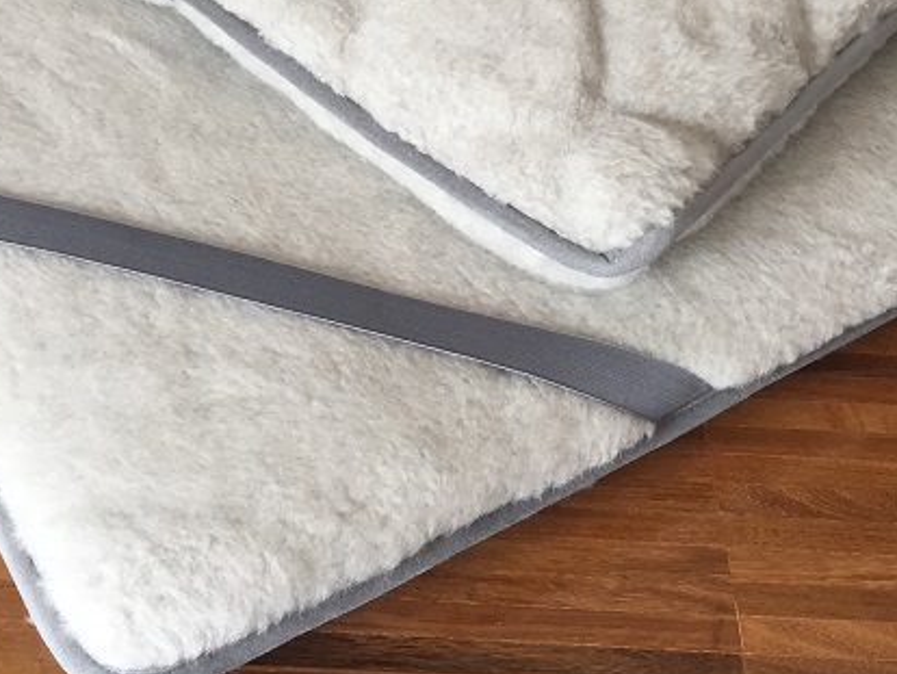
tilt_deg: -37.1
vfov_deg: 25.4
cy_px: 82
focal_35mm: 56
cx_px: 453
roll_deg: -4.5
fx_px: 1452
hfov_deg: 34.3
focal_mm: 4.15
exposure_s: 1/33
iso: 40
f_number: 2.2
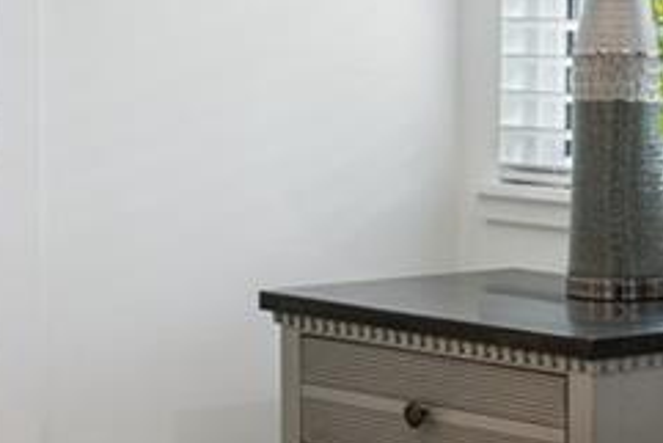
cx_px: 377
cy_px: -17
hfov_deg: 13.7
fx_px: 2751
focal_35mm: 149
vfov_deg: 9.1
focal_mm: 22.5
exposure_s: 1/8
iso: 200
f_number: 9
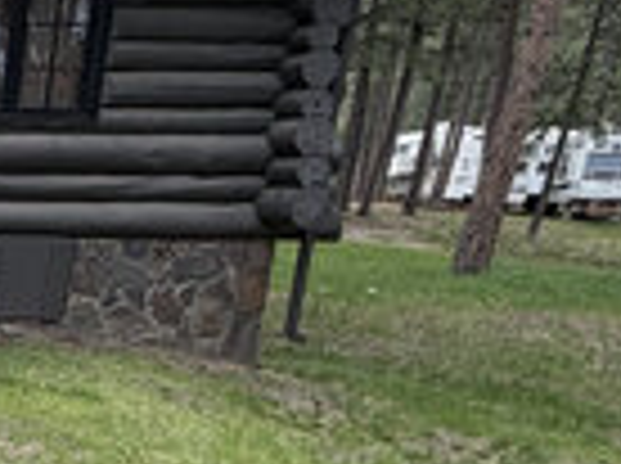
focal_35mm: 65
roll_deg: -0.8
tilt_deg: -14.8
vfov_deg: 21.6
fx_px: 1164
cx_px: -495
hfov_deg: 20.8
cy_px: 473
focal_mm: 2.22
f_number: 2.2
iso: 40
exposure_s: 1/188
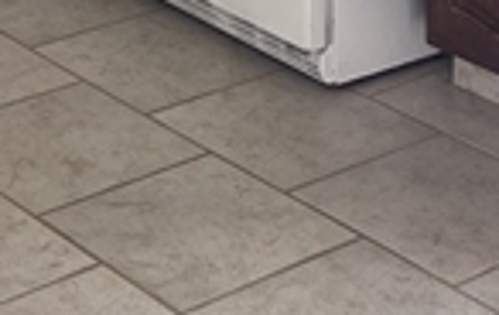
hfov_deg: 14.9
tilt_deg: -5.7
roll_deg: +1.9
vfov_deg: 8.3
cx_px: 55
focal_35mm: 139
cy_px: -548
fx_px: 1895
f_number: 1.6
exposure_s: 1/121
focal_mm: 5.1
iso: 40
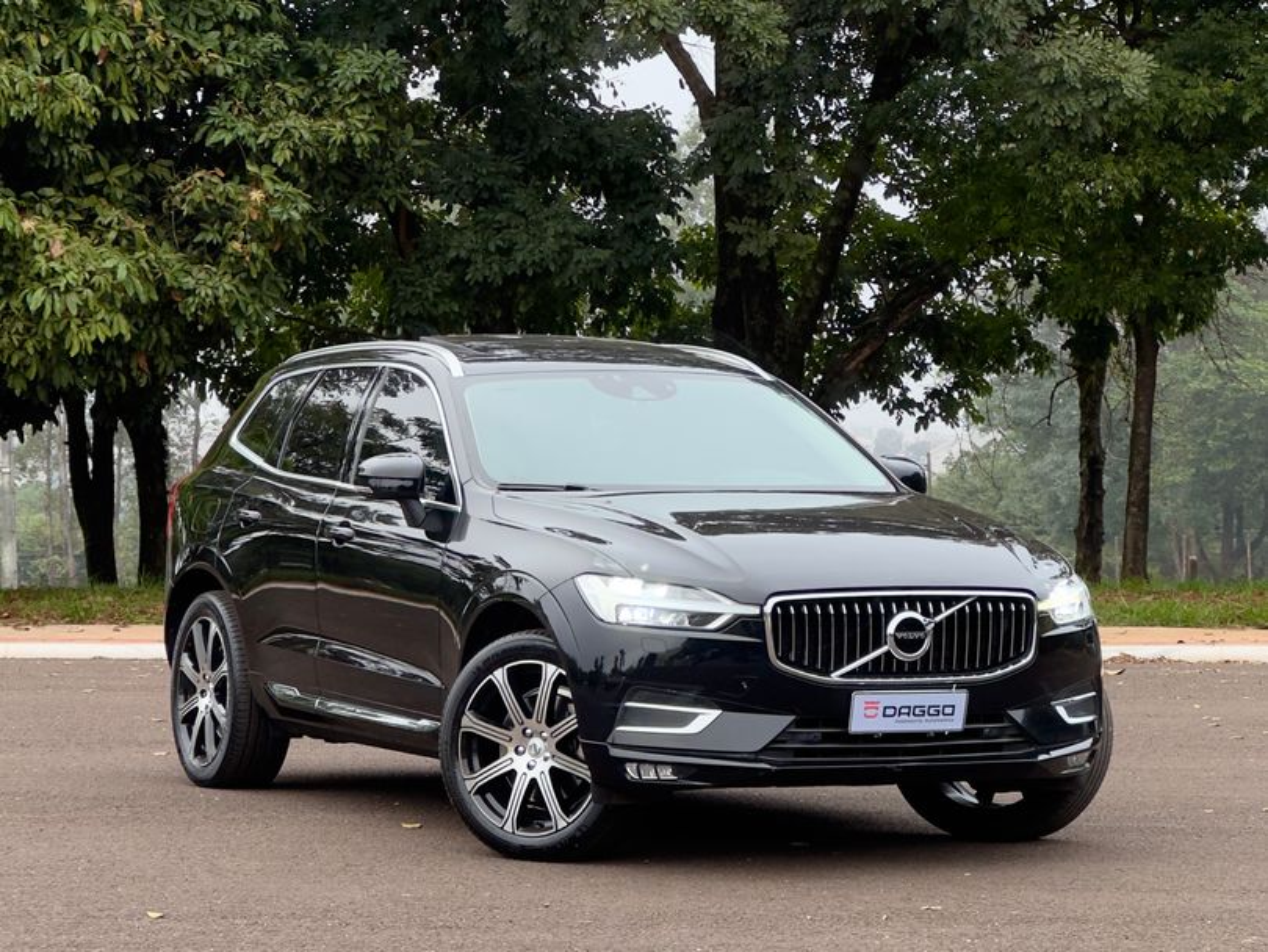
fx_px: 2821
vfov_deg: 19.1
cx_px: 634
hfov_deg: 25.3
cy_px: 476
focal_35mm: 77
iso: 64
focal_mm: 9
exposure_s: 1/99
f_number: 2.8
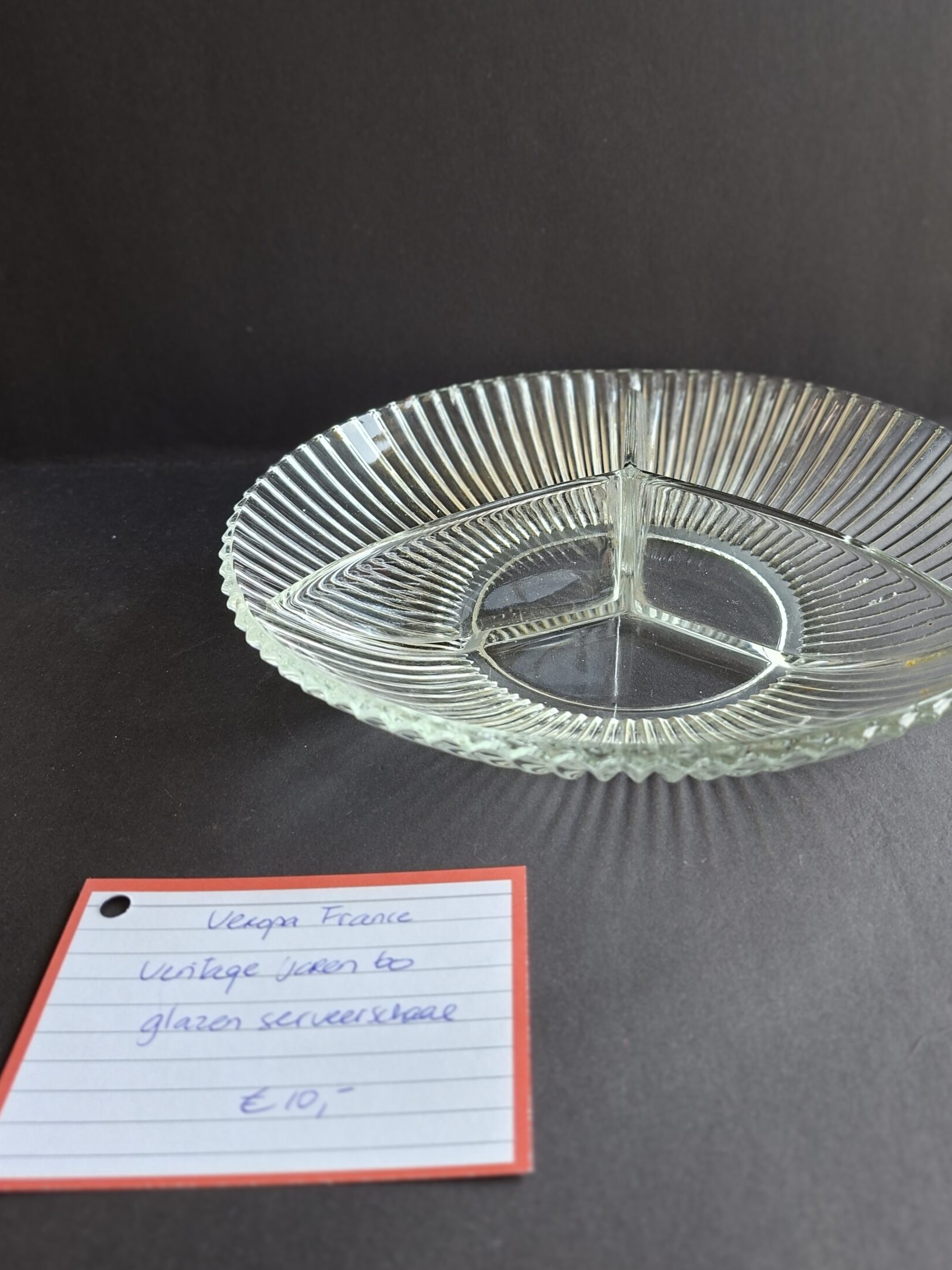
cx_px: 538
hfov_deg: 51.2
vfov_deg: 65.2
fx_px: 990
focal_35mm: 27
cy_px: 583
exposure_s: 1/100
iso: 100
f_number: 1.8
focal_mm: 5.54
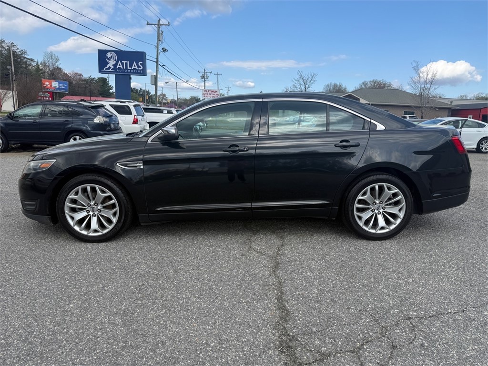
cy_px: 183
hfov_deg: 71.6
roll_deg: -2.7
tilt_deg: -10.9
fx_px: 338
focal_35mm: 24
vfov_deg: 56.8
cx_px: 244
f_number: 1.78
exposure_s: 1/2445
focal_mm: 6.76
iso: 80
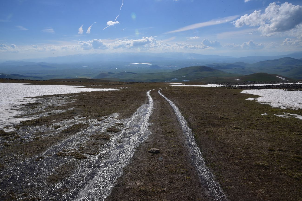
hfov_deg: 39.6
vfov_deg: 27.0
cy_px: 100
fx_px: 419
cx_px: 151
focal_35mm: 50
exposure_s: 1/125
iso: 160
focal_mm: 50
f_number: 22
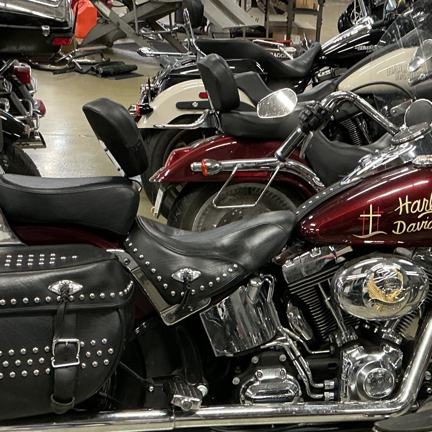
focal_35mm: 57
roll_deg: -4.3
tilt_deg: -21.9
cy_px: 274
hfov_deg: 29.9
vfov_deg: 29.9
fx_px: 805
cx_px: 284
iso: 200
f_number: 1.8
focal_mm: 3
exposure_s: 1/60
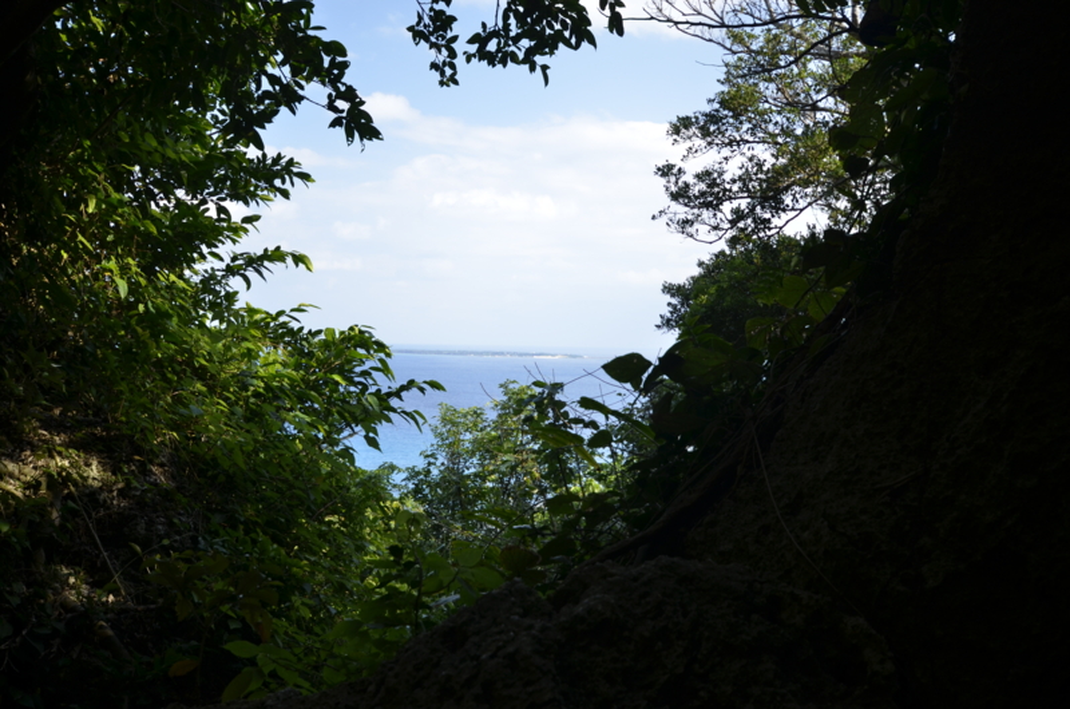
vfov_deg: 36.7
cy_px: 354
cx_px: 535
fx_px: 1068
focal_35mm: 36
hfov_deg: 53.2
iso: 200
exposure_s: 1/125
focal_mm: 24
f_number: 4.5
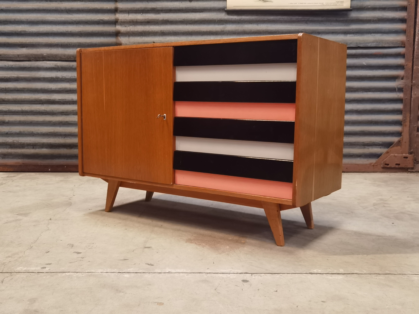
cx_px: 210
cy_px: 157
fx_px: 472
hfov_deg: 47.9
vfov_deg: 36.8
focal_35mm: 39
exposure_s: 1/33.3
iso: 500
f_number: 1.9
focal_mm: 6.71
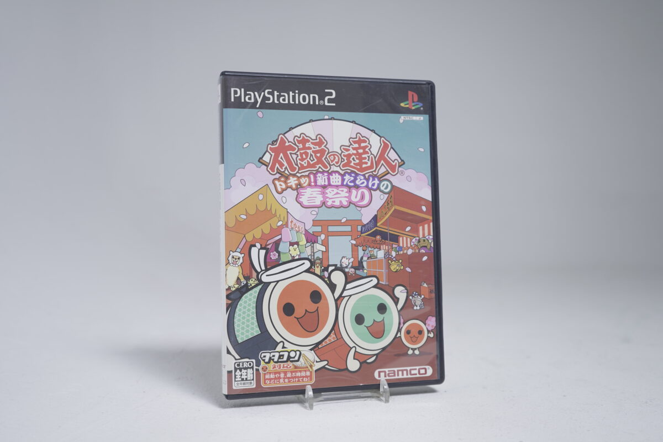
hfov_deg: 53.1
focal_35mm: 36
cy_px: 221
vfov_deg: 36.9
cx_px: 332
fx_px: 663
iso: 100
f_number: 5
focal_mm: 36
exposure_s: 1/6
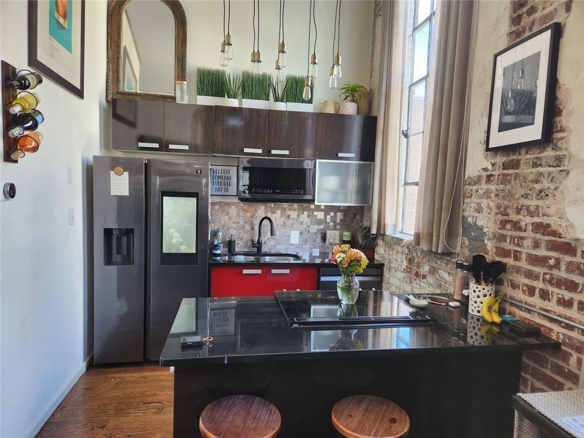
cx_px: 292
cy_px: 219
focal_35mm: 23
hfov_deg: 73.9
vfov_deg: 58.9
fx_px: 388
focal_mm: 5.4
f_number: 1.8
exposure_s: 1/180
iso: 200
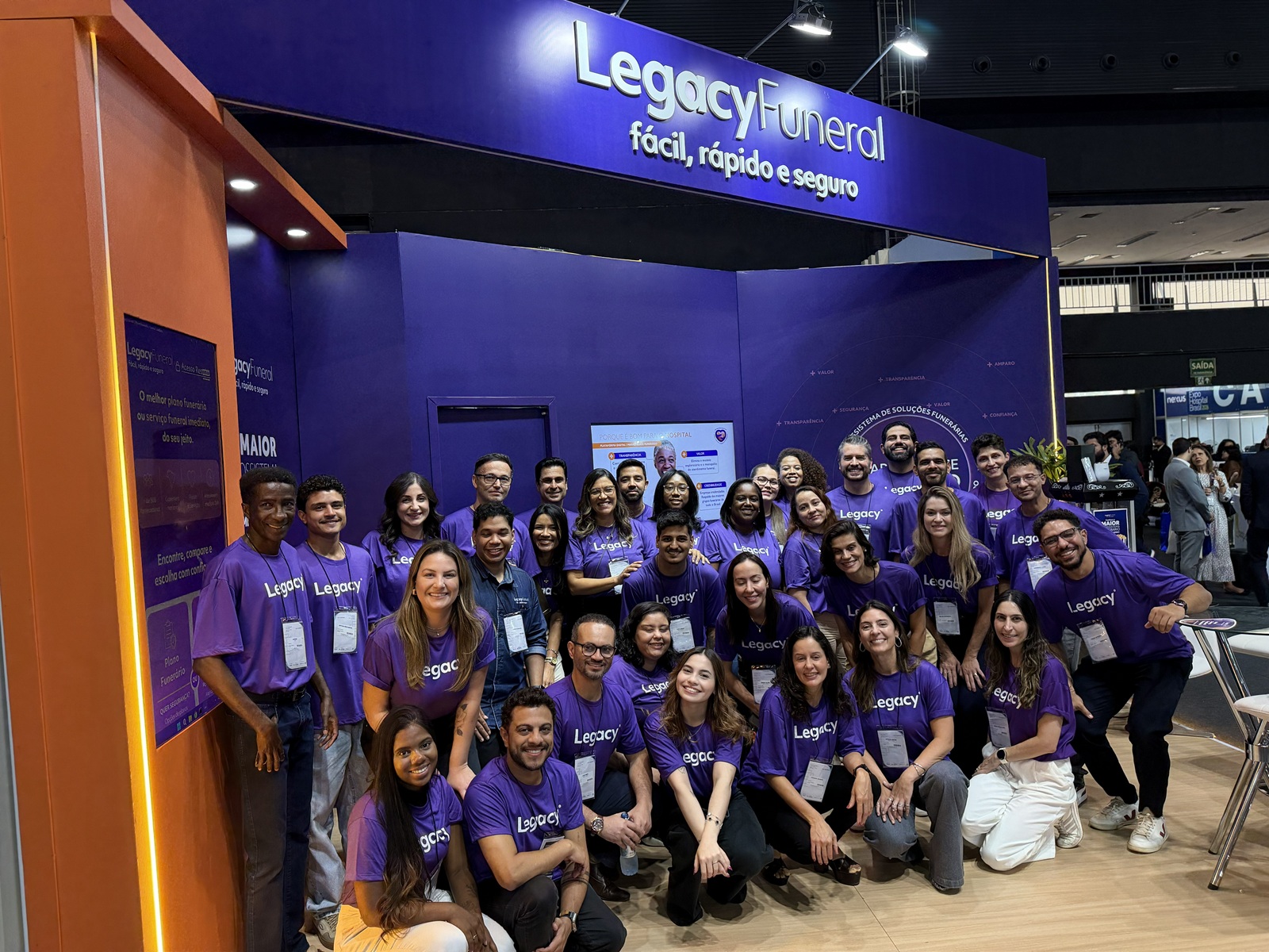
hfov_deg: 71.6
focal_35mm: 24
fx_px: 880
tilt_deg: -1.0
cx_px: 634
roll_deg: +3.4
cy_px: 476
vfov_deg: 56.8
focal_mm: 6.76
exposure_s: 1/120
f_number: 1.78
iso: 250
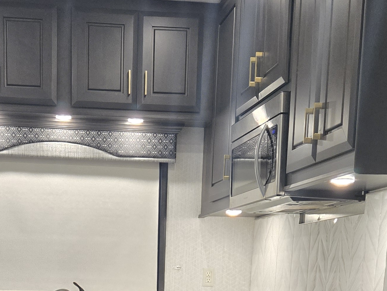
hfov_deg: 27.5
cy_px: 427
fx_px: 783
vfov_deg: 18.7
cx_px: 120
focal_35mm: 70
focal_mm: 5.4
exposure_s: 1/120
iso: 500
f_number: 1.8
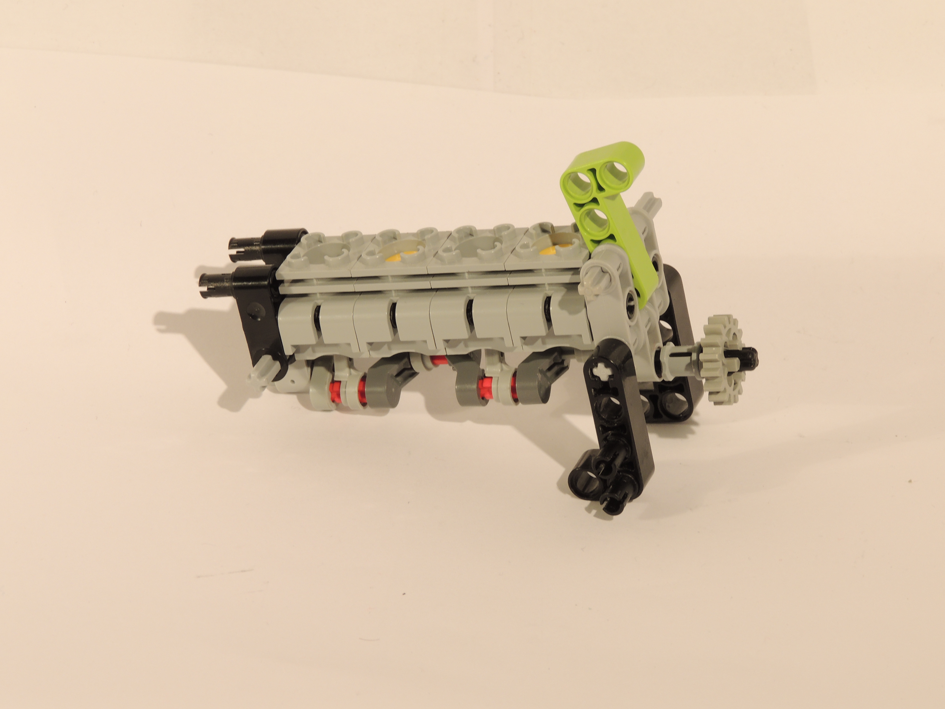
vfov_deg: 8.7
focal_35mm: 171
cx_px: 473
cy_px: 354
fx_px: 4668
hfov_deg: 11.6
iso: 100
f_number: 6.3
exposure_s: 1/2.5
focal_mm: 30.3
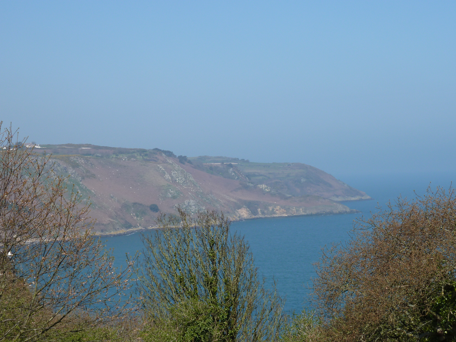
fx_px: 1186
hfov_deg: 21.8
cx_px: 228
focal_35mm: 90
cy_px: 171
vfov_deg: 16.4
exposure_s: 1/500
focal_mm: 14.7
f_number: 5
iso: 80
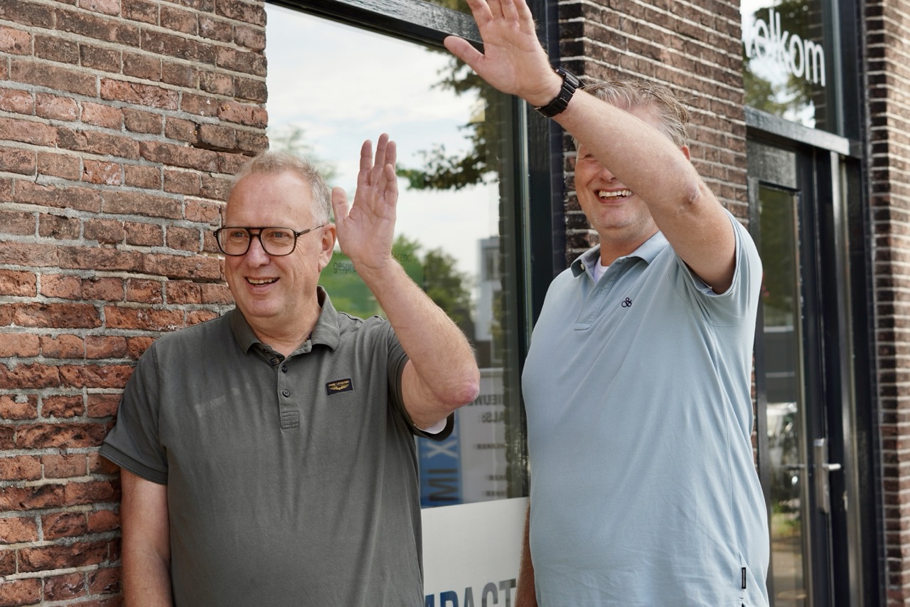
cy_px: 304
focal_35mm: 75
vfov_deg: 18.2
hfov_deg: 27.0
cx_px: 455
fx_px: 1895
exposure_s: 1/200
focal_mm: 50
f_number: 5
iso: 100
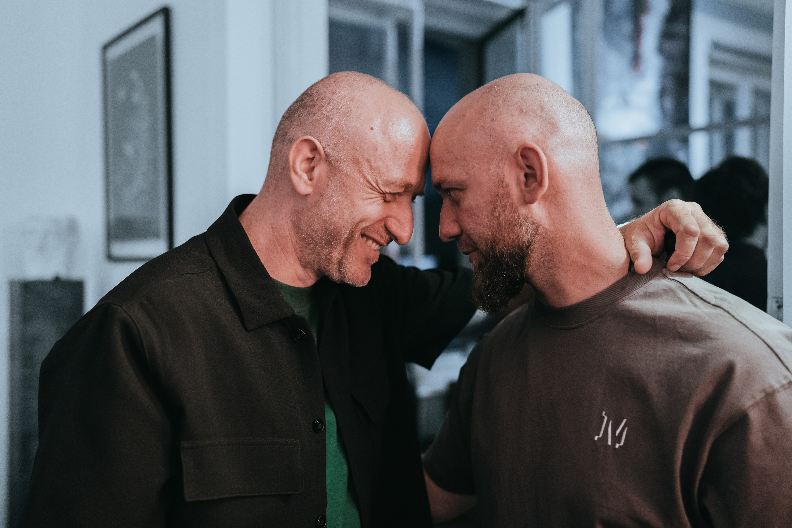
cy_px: 264
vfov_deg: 37.2
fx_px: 785
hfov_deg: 53.6
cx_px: 392
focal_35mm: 36
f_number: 2
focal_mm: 35
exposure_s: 1/125
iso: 3200
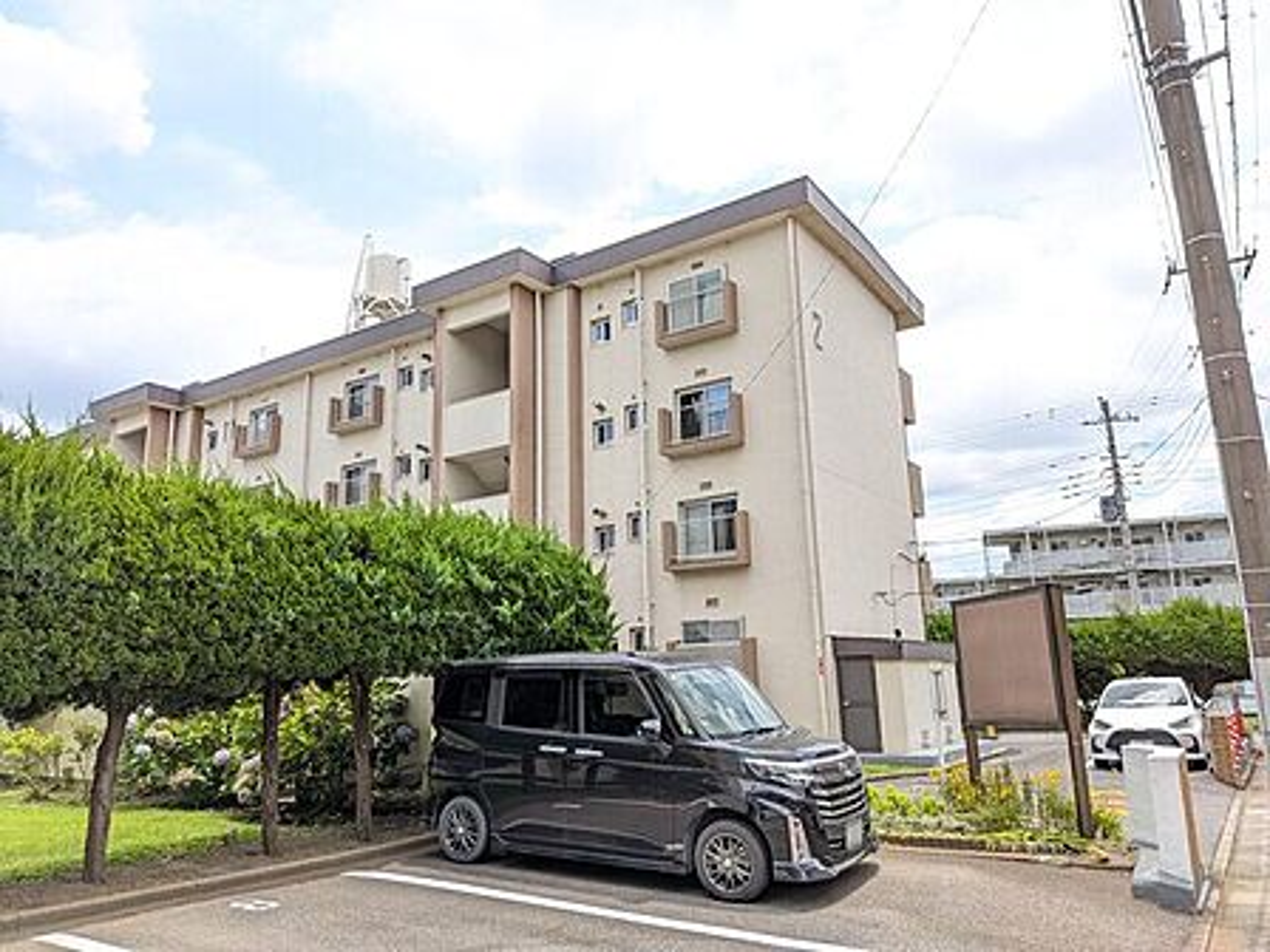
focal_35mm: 24
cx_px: 635
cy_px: 476
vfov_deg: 56.8
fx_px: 881
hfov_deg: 71.6
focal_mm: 4.53
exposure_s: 1/955
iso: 29
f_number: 1.7
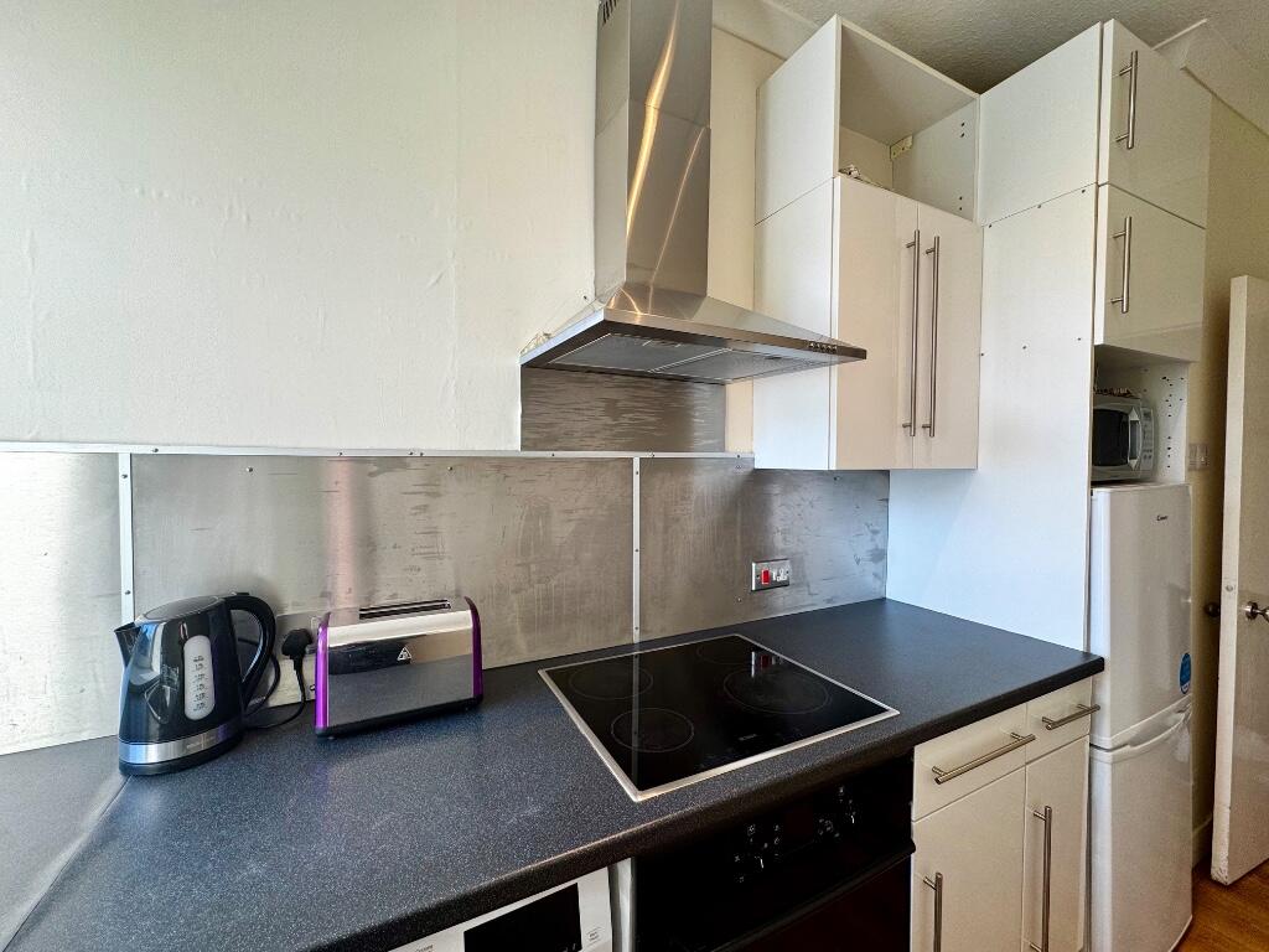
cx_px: 634
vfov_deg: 85.7
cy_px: 476
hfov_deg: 102.1
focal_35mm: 14
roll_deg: -0.2
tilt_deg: -1.7
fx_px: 513
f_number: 2.2
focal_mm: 2.22
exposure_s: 1/100
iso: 64
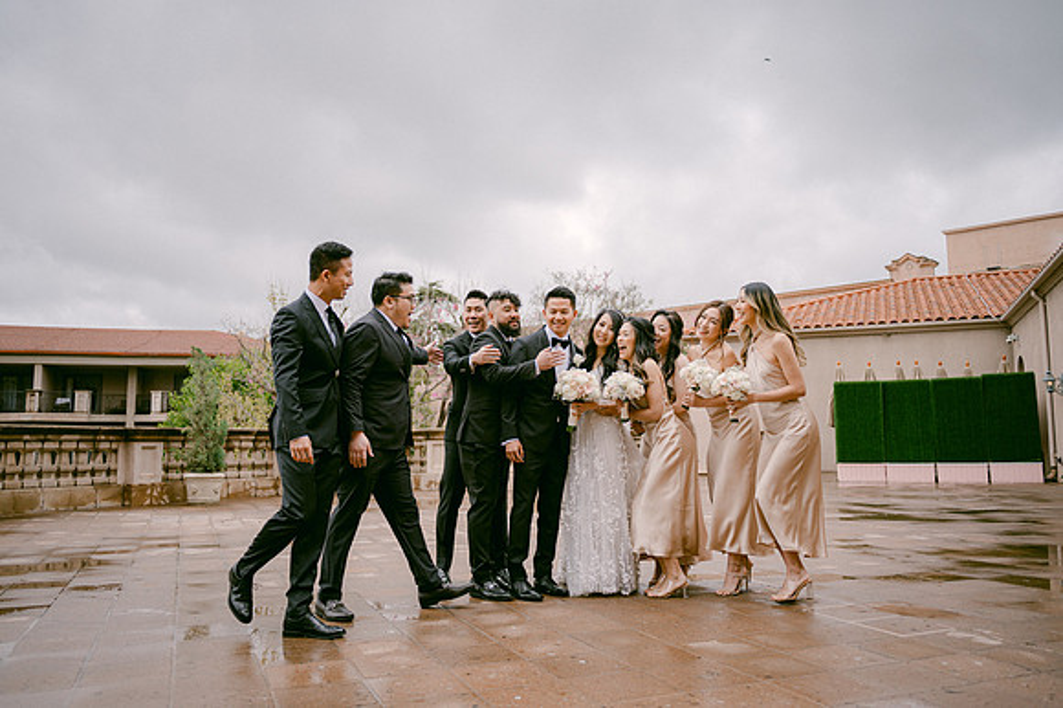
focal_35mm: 28
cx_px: 532
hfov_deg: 65.5
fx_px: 826
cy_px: 354
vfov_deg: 46.4
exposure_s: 1/1250
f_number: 2.8
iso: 100
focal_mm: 28
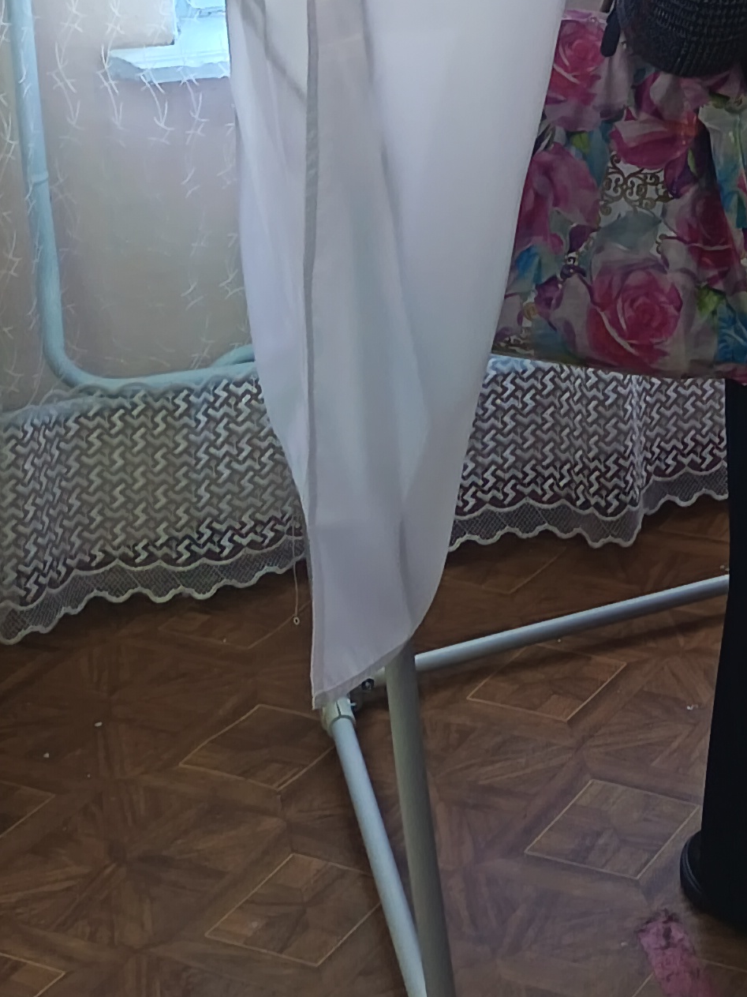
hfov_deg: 17.6
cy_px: -61
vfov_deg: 24.2
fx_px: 2187
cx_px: 1081
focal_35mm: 76
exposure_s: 1/100
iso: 1350
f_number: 1.75
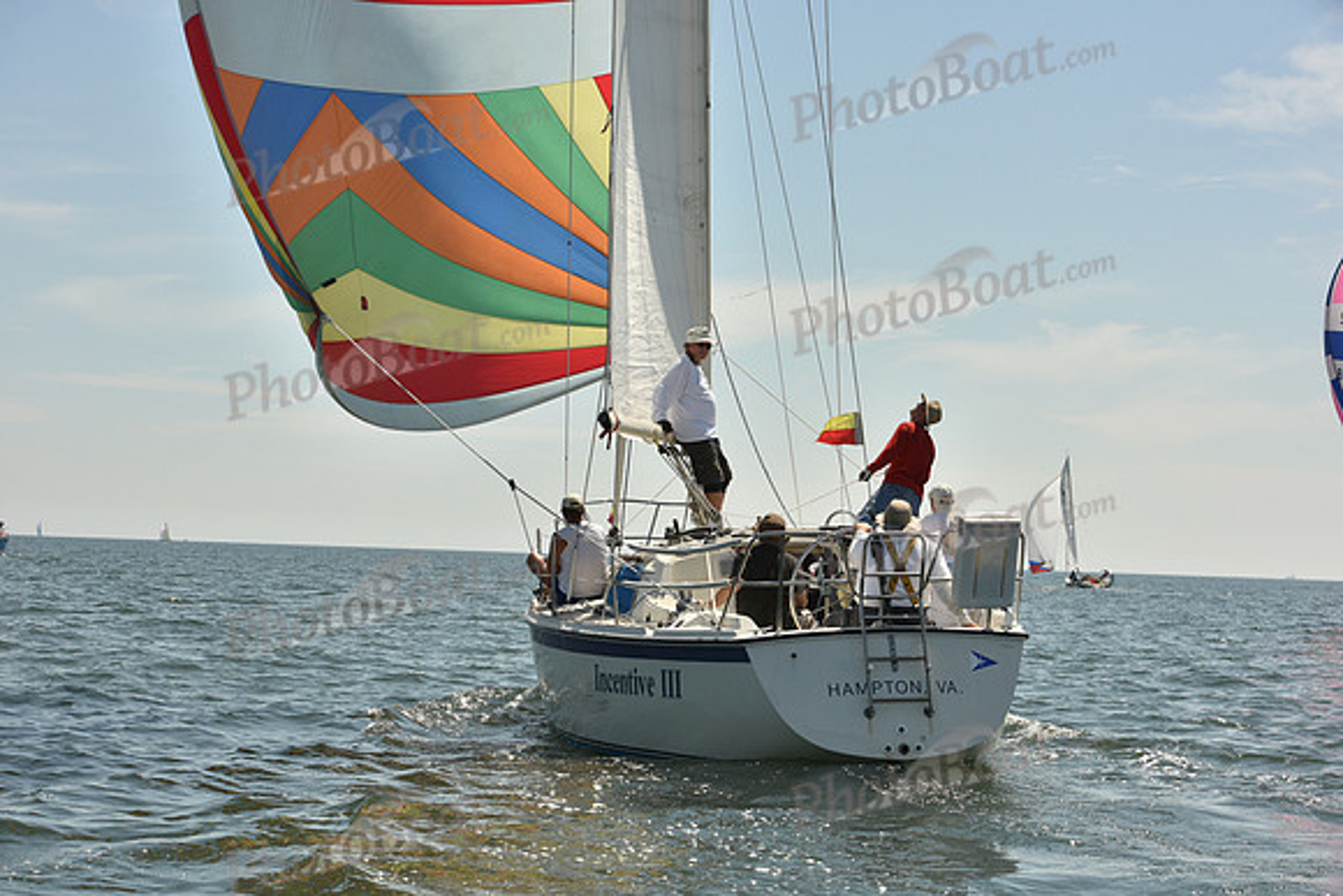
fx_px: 2612
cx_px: 672
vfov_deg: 19.5
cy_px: 448
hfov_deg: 28.8
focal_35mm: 70
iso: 320
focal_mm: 70
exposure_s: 1/1250
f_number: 10
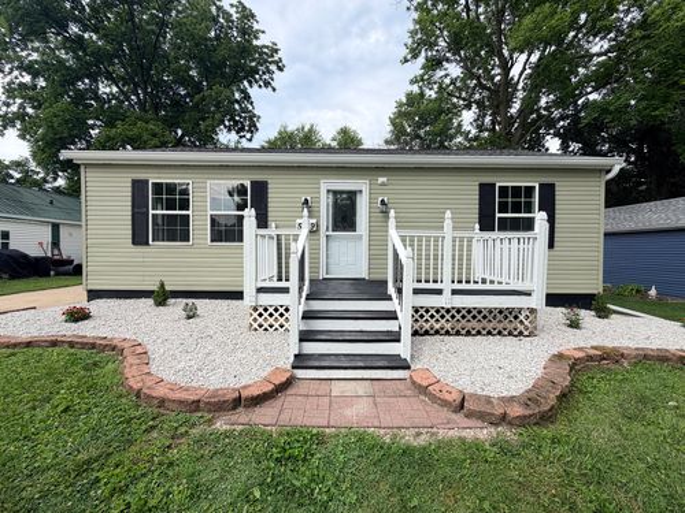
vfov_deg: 85.7
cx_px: 342
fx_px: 277
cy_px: 256
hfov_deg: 102.1
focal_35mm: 14
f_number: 2.2
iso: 40
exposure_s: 1/770
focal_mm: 2.22
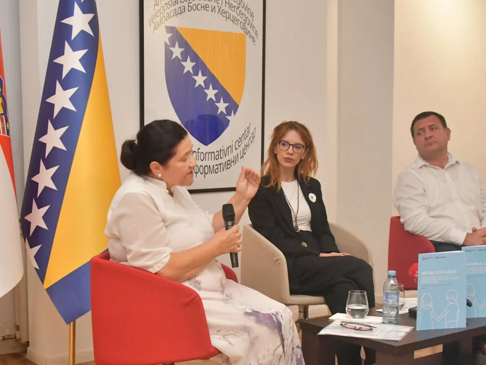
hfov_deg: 34.9
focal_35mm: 55
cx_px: 208
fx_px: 772
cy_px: 220
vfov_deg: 26.5
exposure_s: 1/350
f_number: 5.6
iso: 2500
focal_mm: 26
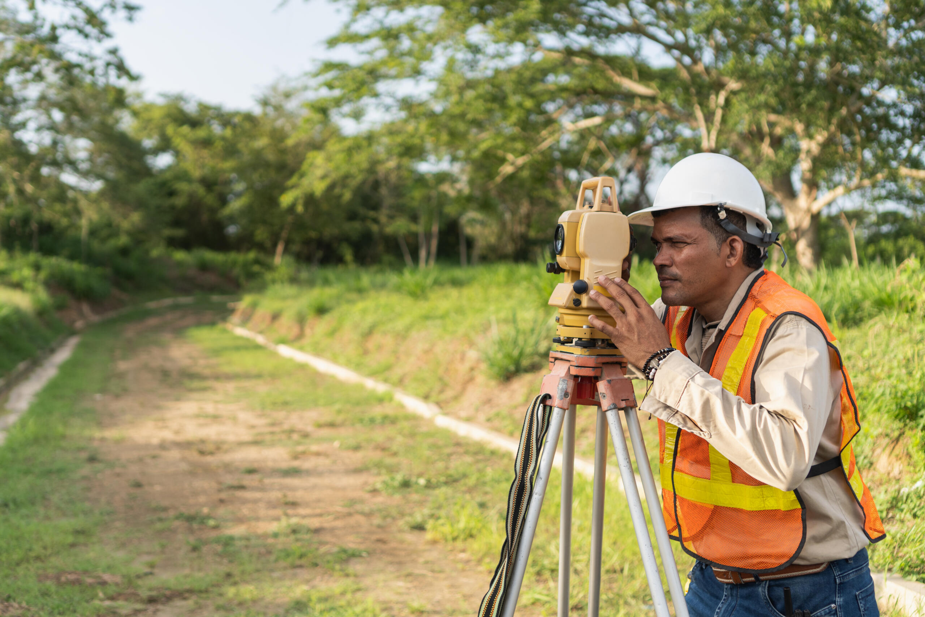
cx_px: 462
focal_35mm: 52
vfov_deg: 25.8
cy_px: 308
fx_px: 1349
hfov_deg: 37.8
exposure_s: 1/1000
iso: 100
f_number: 2.5
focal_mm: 35
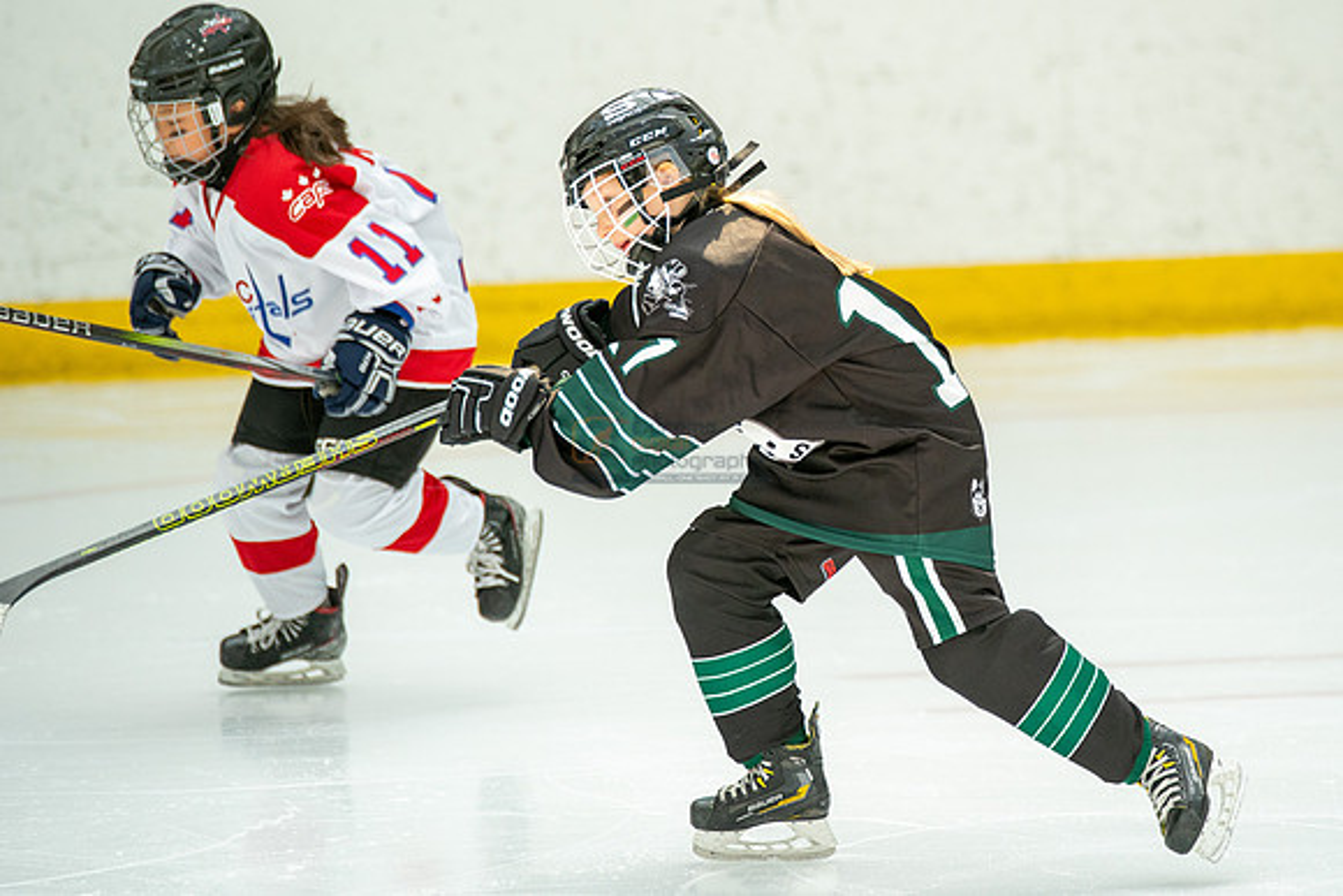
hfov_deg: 6.0
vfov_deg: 4.0
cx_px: 842
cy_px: 340
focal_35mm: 344
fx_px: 12822
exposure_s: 1/1600
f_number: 3.5
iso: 1600
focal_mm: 274
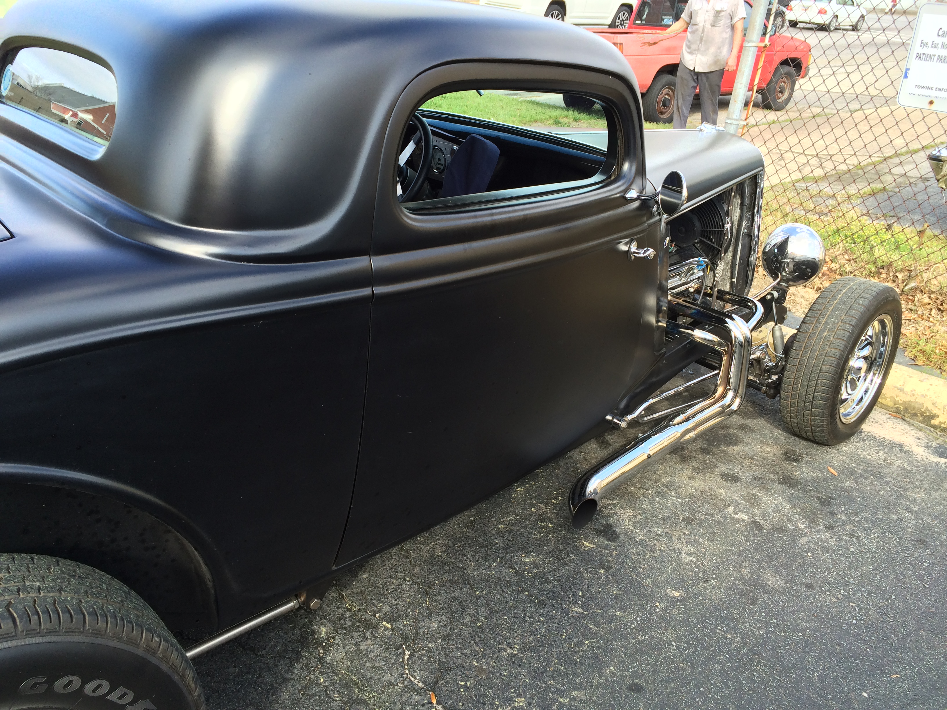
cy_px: 355
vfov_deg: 48.2
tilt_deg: -25.8
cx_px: 474
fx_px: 793
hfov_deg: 61.7
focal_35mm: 29
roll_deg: -2.9
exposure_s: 1/263
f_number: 2.2
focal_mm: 4.15
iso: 32
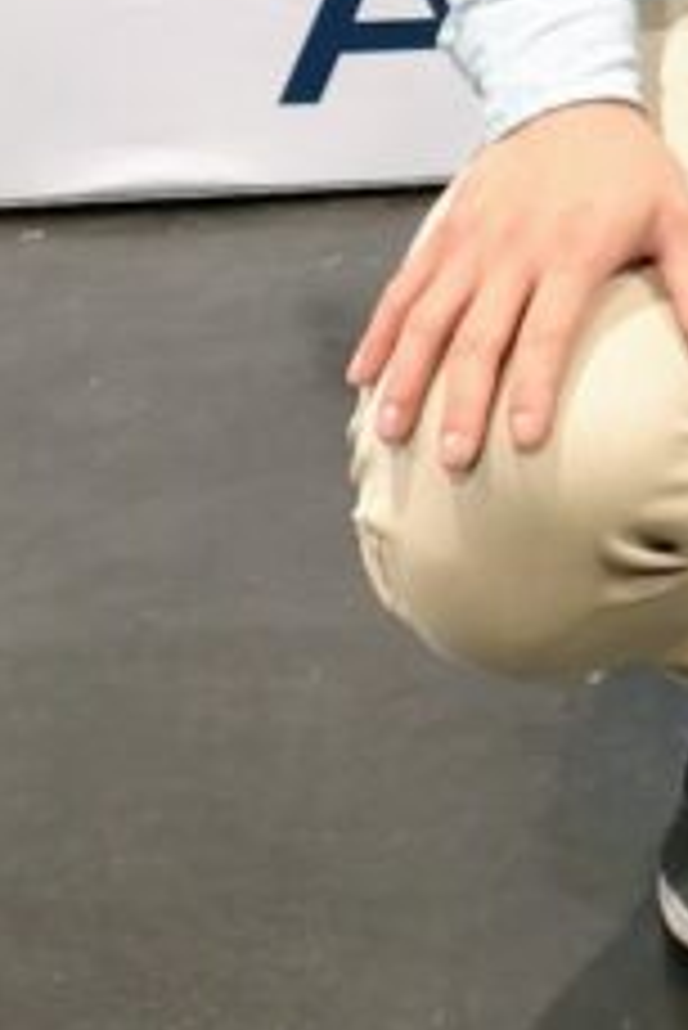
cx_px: 1853
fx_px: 3062
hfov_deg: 10.4
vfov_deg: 17.0
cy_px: -576
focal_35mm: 107
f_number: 1.57
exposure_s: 1/40
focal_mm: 6.54
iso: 530
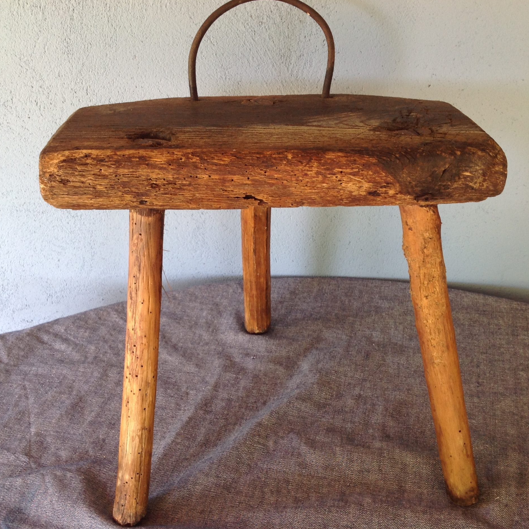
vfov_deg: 40.0
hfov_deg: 40.0
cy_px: 262
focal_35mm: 42
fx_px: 726
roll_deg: +1.0
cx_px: 249
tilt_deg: -31.4
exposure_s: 1/30
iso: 50
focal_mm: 4.28
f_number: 2.4
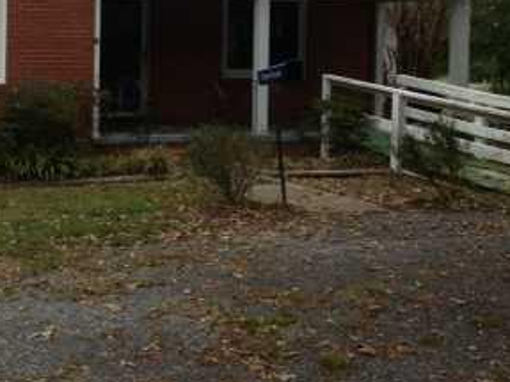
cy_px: 80
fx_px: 1149
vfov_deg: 18.7
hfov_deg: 24.6
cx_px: 105
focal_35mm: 78
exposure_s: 1/257
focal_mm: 4.28
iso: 50
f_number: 2.4
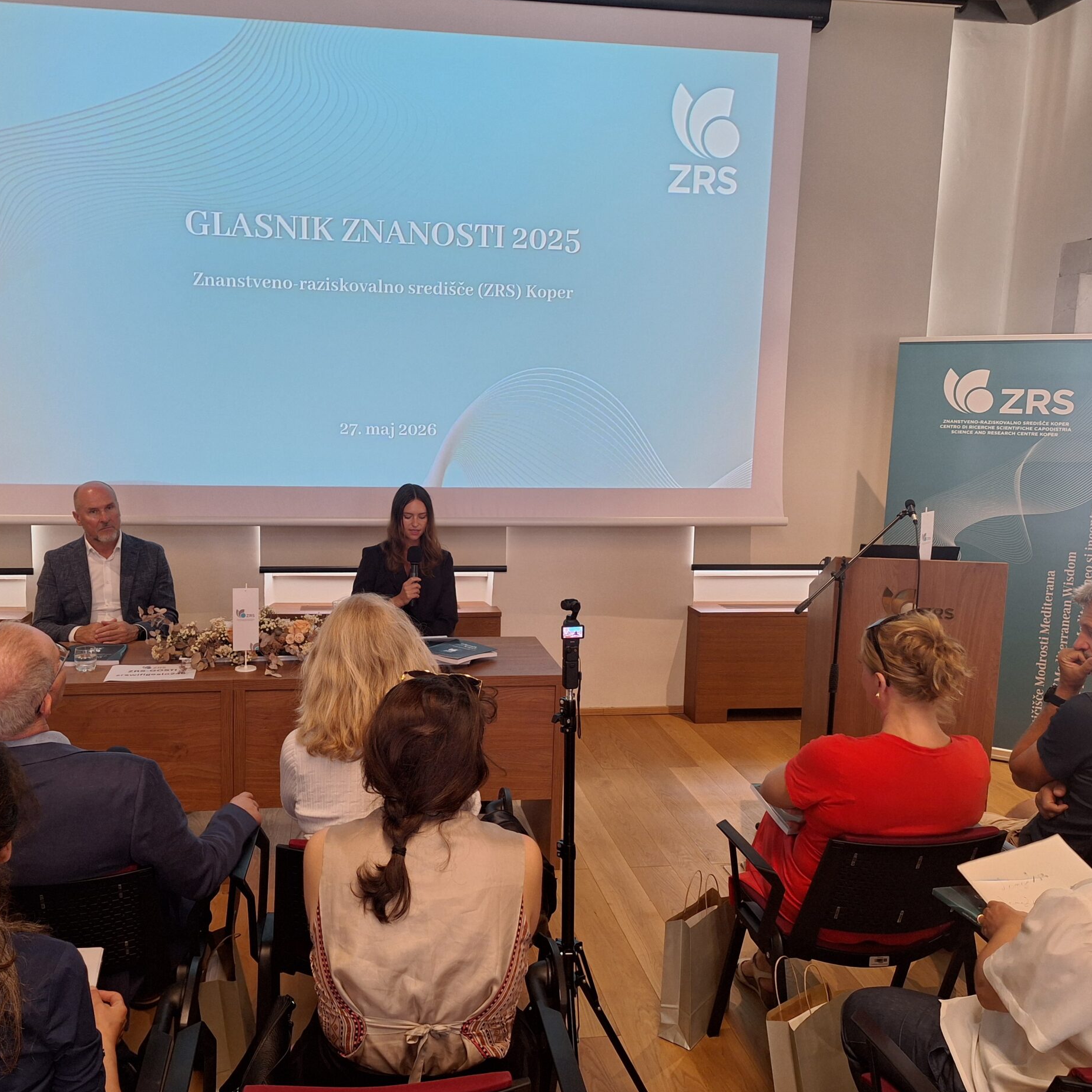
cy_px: 551
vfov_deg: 57.3
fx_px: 999
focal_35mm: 28
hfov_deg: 57.1
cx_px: 472
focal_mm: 5.54
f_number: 1.8
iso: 125
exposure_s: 1/50
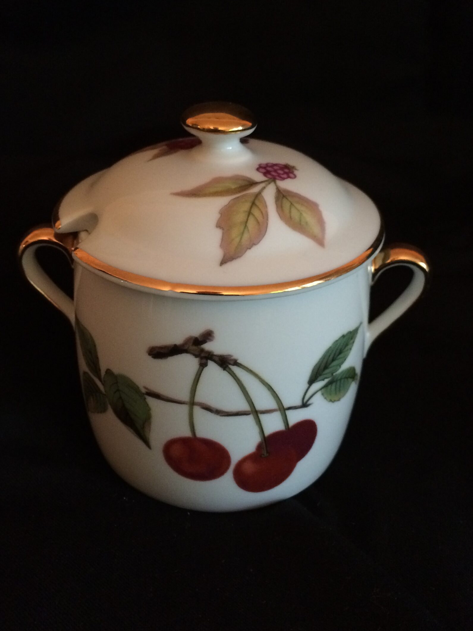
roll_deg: +3.2
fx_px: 638
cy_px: 278
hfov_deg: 40.7
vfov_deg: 52.5
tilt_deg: -31.6
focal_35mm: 35
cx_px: 228
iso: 320
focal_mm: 4.15
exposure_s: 1/15
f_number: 2.2
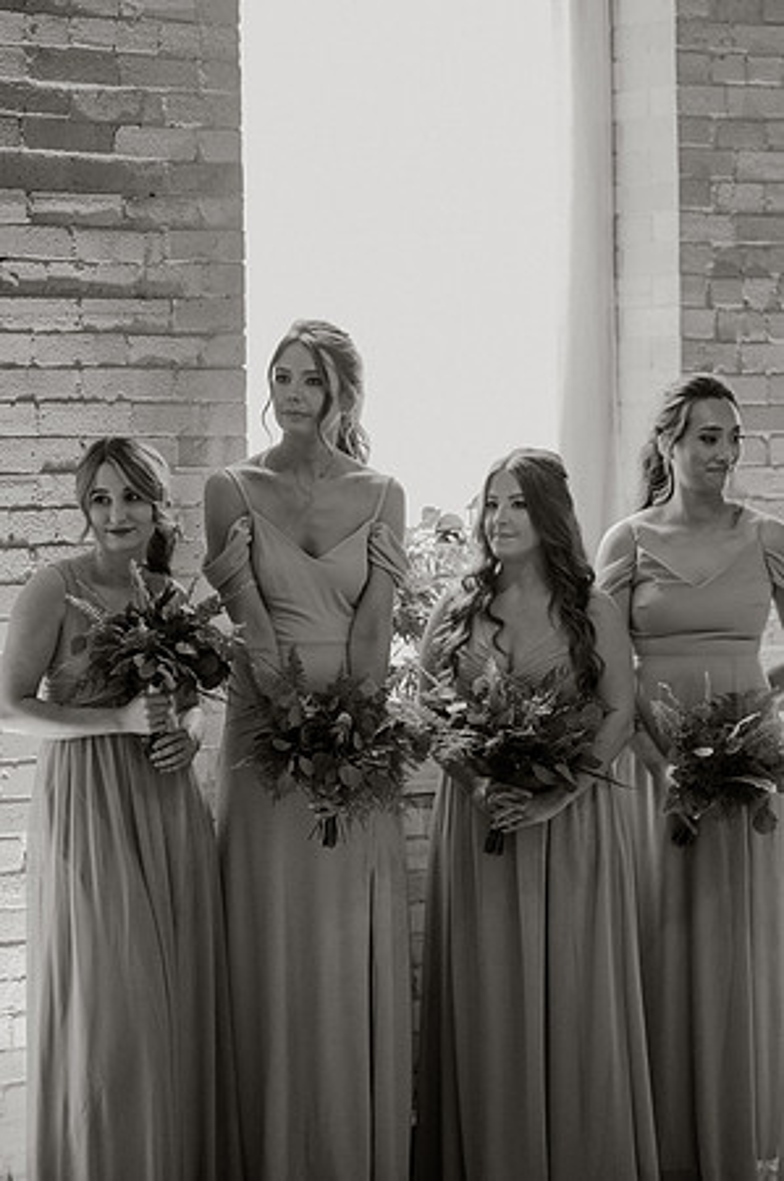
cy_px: 590
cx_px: 392
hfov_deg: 13.0
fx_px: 3438
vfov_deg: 19.5
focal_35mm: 105
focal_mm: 105
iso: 2500
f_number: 2.2
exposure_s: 1/400
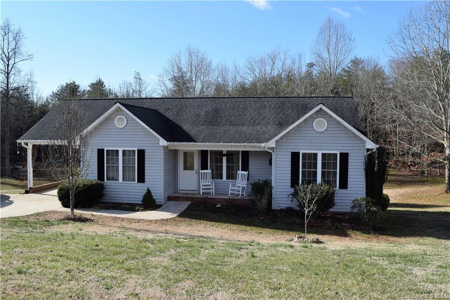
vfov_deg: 43.6
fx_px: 375
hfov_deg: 61.9
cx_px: 225
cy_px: 150
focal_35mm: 30
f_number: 9
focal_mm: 20
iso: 100
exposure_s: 1/200
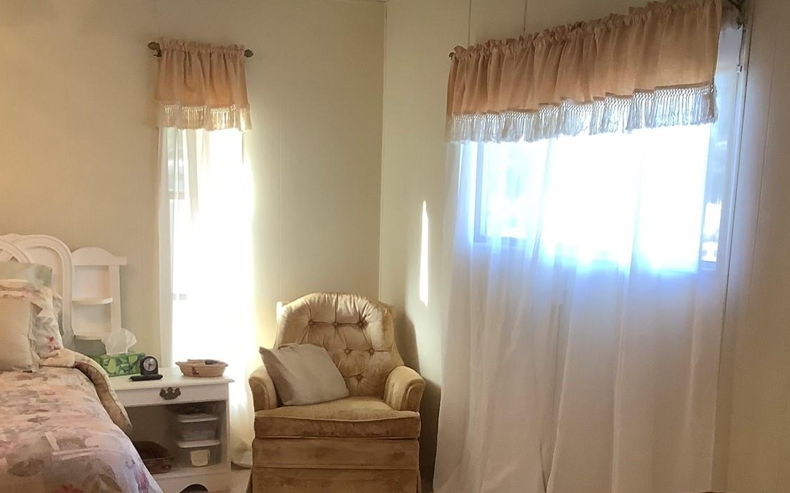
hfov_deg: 42.6
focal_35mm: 47
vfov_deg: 27.0
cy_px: 380
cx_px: 366
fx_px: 1012
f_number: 2.4
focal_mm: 3.3
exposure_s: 1/60
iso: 160
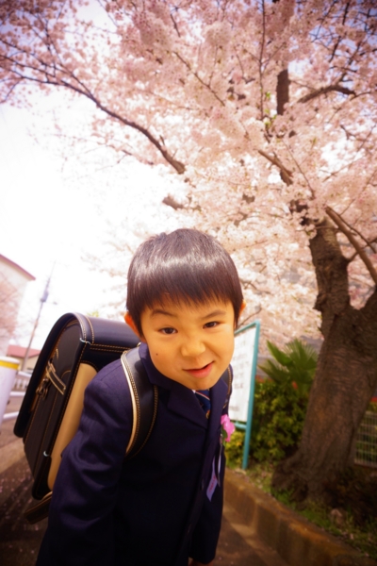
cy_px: 283
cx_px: 188
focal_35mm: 24
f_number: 4.5
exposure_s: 1/400
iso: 100
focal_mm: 16
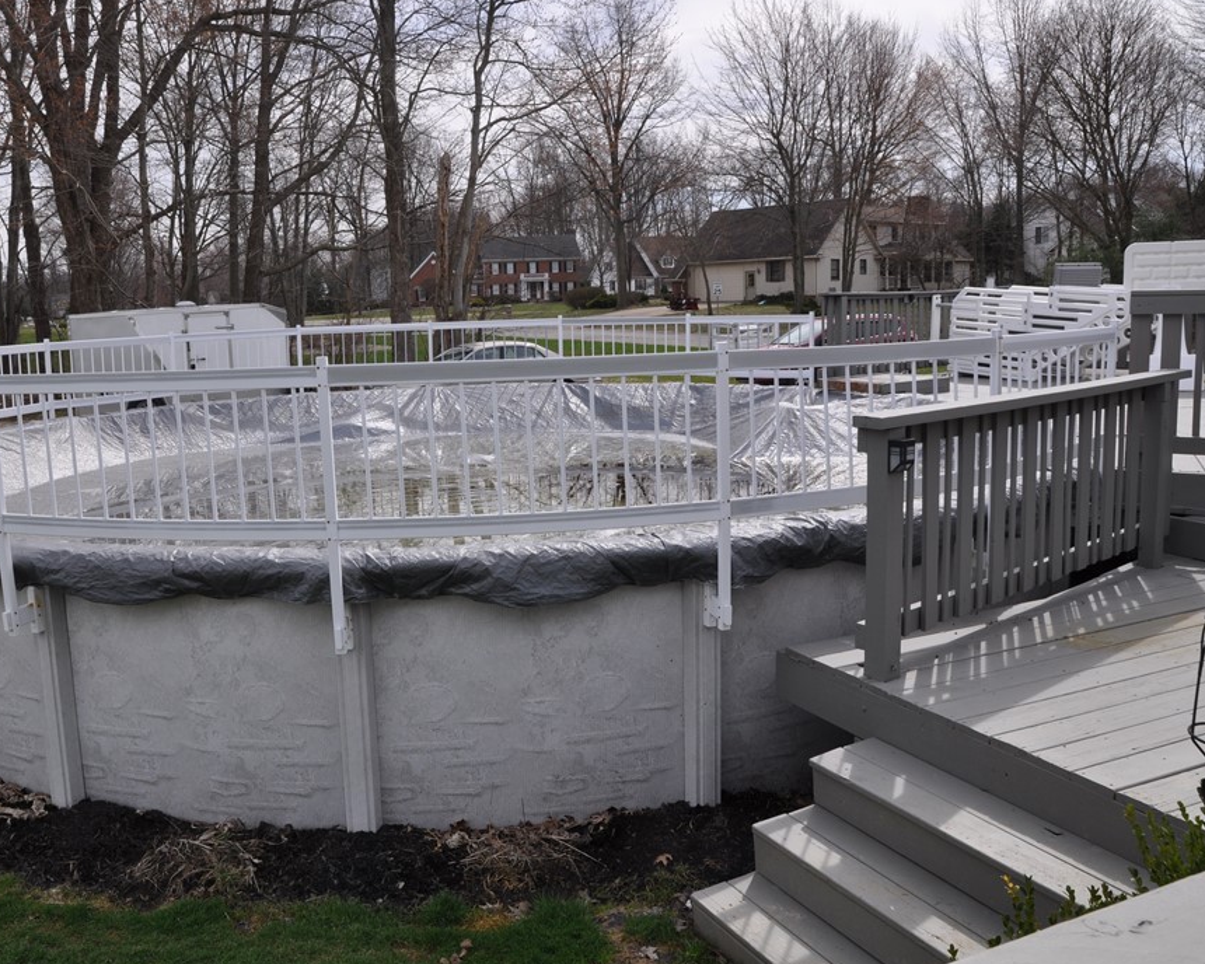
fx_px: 1141
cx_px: 475
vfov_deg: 45.8
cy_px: 469
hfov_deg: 55.2
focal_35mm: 32
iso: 200
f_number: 13
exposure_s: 1/160
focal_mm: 18
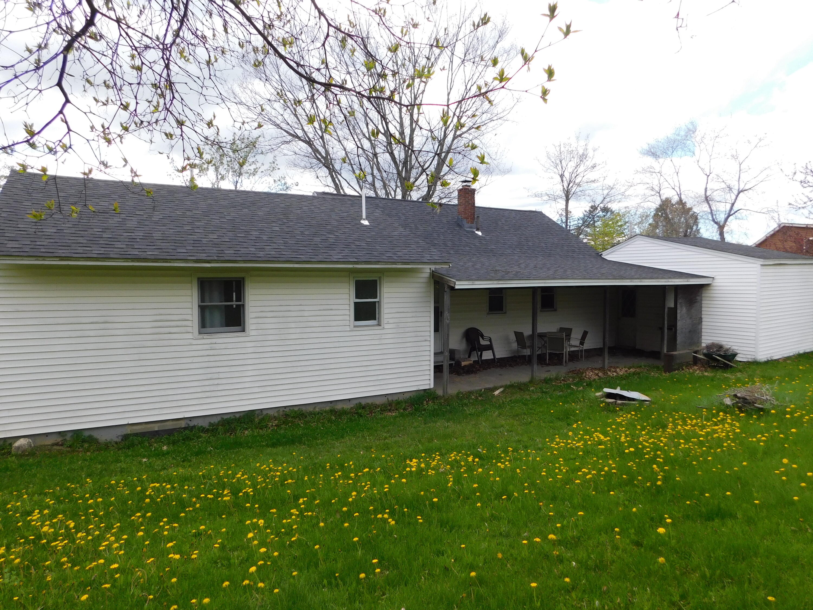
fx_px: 540
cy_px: 305
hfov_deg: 73.9
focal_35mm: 23
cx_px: 406
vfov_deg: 58.9
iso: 125
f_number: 3
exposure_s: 1/800
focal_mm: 4
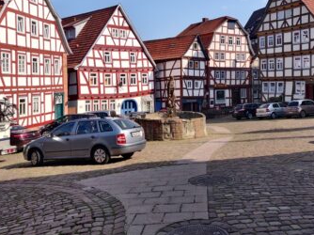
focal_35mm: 35
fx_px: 317
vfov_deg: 40.2
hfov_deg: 51.8
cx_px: 206
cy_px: 80
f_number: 1.7
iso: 100
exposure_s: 1/440
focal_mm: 4.25
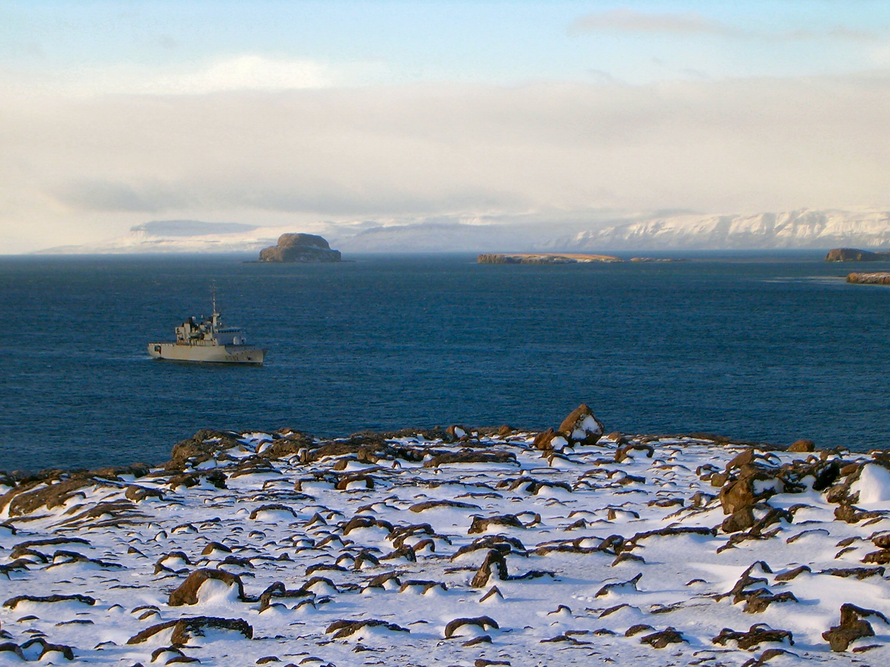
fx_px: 2957
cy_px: 334
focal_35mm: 115
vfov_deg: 12.9
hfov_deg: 17.1
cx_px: 445
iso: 100
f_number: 4.9
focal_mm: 17.4
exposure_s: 1/184
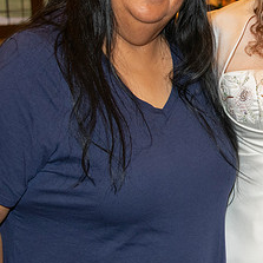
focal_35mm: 106
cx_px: 267
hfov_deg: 16.1
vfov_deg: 16.4
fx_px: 911
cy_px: 74
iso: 2000
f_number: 5.6
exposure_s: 1/60
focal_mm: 48
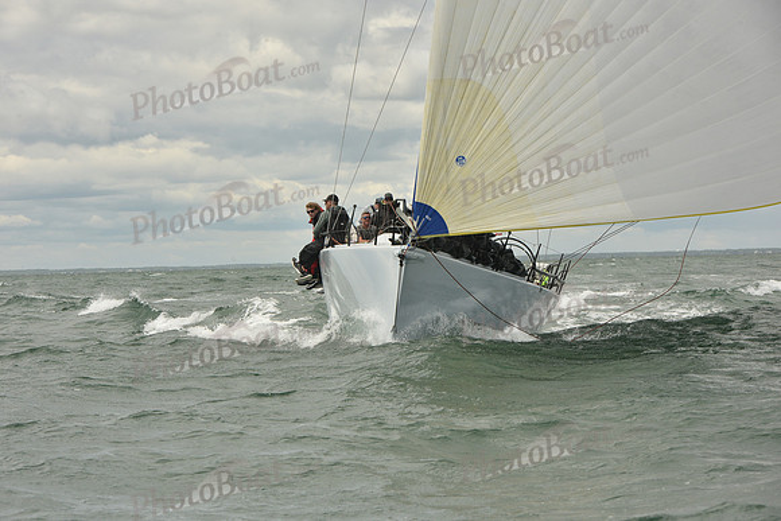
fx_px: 2929
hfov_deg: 15.2
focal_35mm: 135
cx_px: 390
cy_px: 260
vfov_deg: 10.2
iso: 320
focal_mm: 135
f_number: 11
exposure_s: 1/800
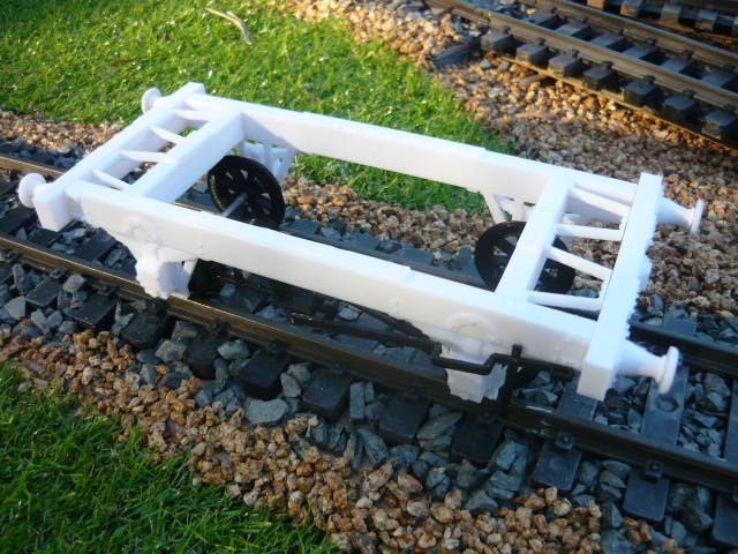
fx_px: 704
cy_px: 277
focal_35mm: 33
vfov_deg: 42.9
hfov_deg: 55.4
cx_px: 369
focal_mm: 5.5
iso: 100
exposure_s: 1/160
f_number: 2.8
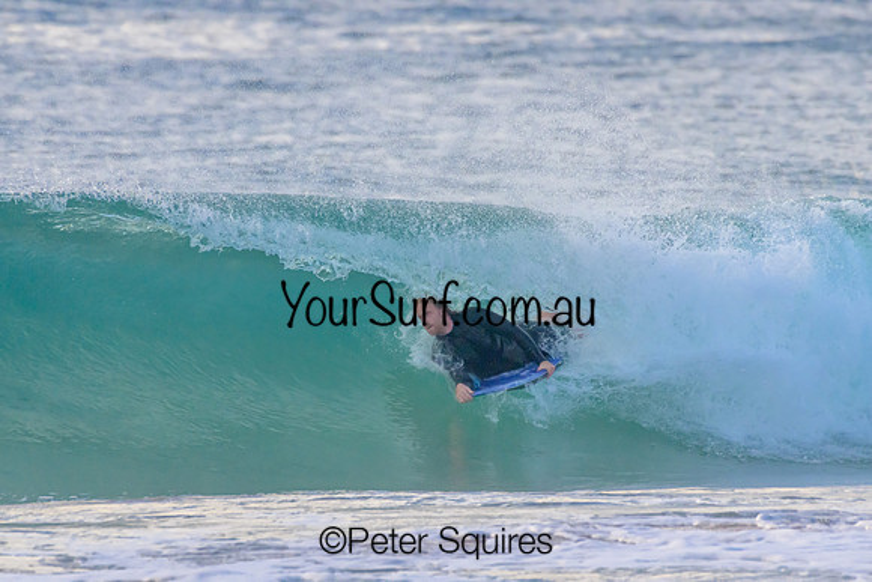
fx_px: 24227
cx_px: 436
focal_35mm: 1000
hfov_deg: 2.1
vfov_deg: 1.4
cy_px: 291
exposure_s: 1/2000
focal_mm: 1000
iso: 2800
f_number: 11
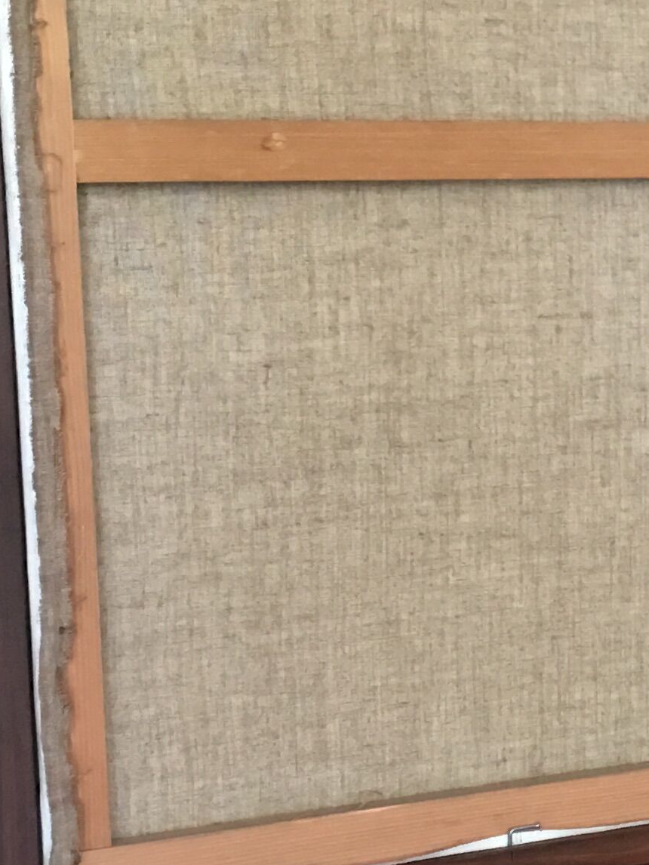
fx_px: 2549
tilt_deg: -9.2
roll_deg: -0.3
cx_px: 929
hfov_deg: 13.8
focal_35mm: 102
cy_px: 612
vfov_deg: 19.2
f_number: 2.2
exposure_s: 1/10
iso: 80
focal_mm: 4.15
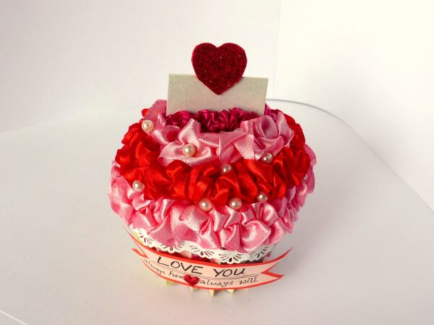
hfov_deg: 44.8
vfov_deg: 34.3
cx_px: 217
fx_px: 527
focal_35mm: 42
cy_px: 162
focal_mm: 7.6
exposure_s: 1/125
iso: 100
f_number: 4
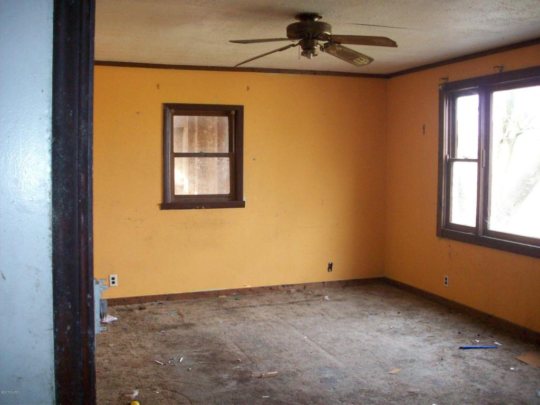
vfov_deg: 38.7
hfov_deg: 50.1
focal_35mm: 37
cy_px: 202
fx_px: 577
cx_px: 270
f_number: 2.8
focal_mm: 6.2
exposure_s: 1/45
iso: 160
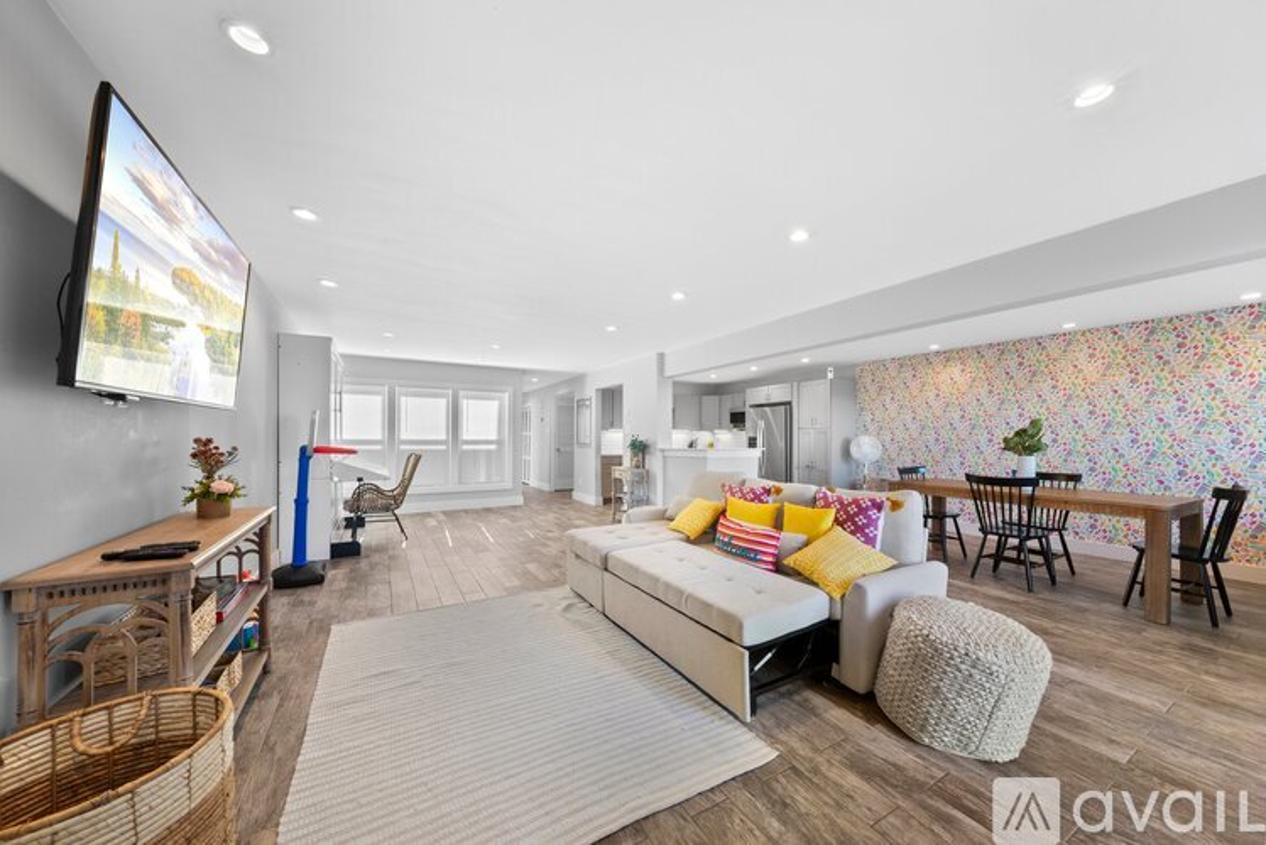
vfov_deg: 90.1
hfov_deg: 112.6
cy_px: 422
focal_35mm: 12
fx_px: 422
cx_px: 633
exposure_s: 1/6
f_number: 11
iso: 800
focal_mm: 12
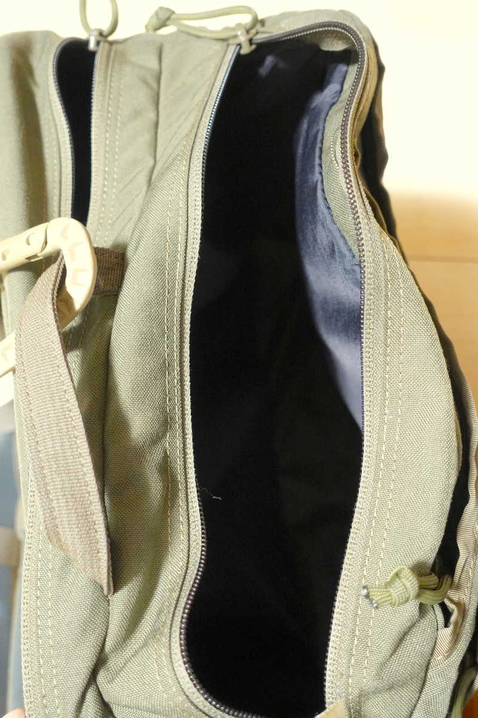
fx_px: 737
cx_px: 239
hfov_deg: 35.9
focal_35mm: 37
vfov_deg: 51.9
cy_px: 359
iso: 3200
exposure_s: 1/60
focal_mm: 13.72
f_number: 2.8
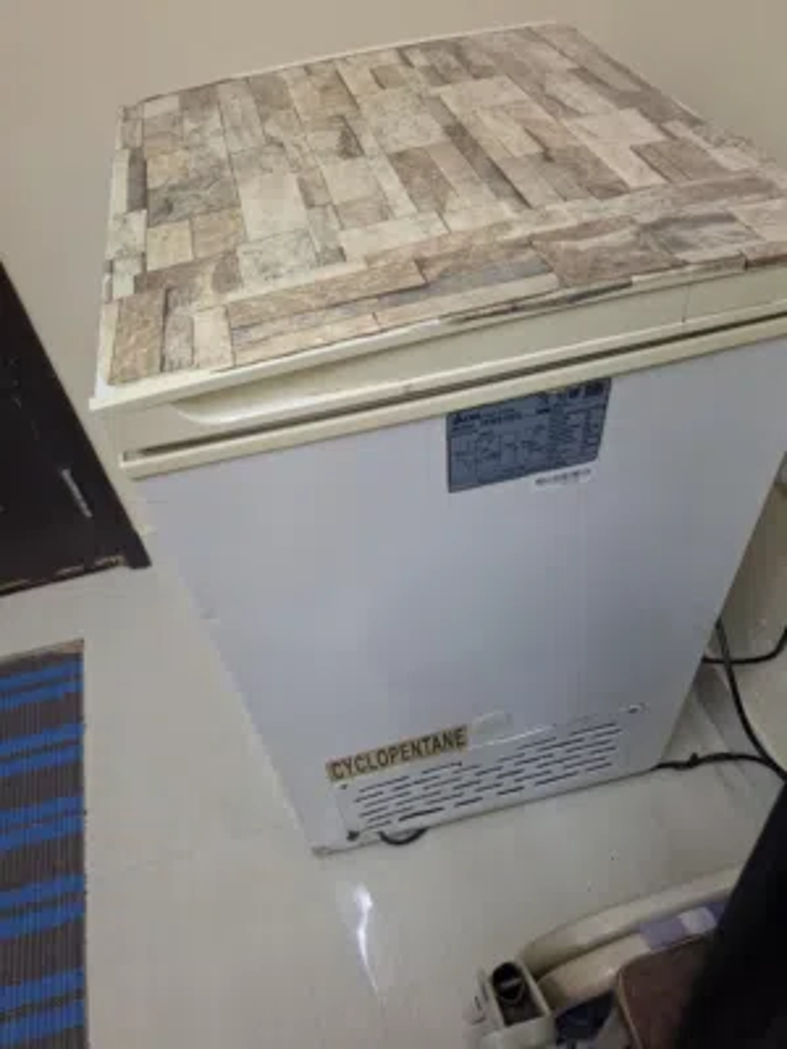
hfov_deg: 58.9
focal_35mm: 23
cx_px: 394
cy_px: 524
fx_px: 697
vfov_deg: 73.9
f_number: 1.8
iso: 320
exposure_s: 1/33
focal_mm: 5.54
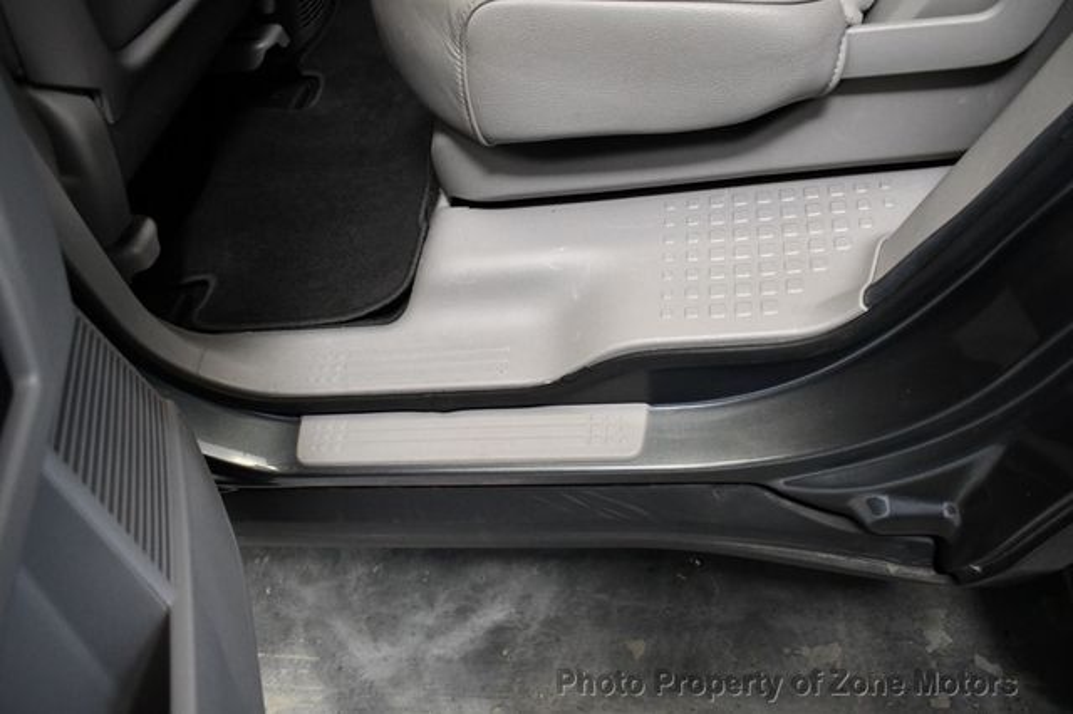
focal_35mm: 30
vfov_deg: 43.6
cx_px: 536
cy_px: 357
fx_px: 894
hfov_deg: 62.0
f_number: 3.5
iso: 3200
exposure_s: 1/100
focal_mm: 20
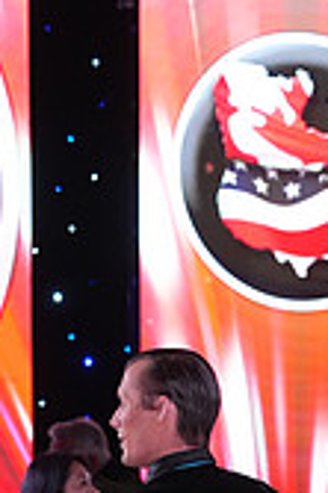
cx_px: -25
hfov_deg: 3.7
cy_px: 632
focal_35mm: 372
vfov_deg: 5.5
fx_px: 5094
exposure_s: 1/250
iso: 3200
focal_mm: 107
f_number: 5
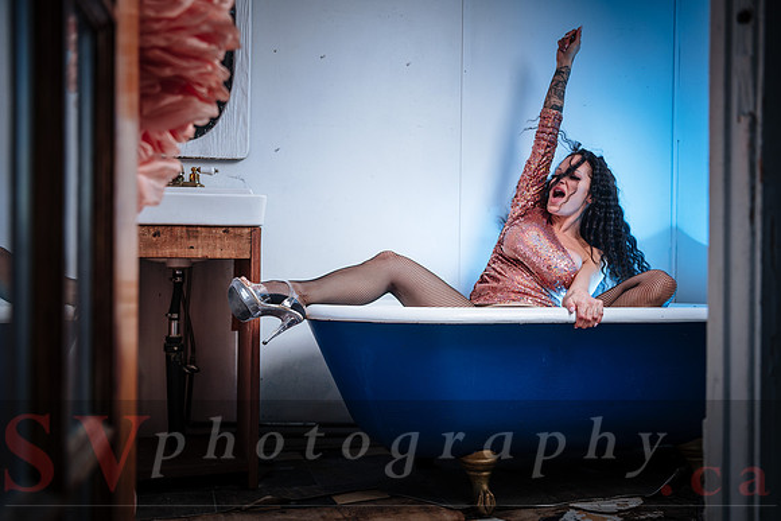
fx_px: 812
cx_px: 413
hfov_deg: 51.3
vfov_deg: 35.6
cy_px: 261
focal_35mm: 37
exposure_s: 1/250
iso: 64
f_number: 3.2
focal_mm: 35
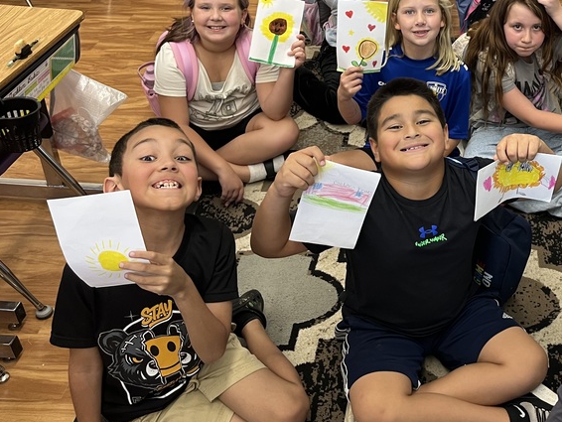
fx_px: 763
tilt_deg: -32.5
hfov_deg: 38.5
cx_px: 472
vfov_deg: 30.7
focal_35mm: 47
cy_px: 143
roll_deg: -2.2
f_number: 1.6
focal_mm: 5.1
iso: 100
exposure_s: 1/60
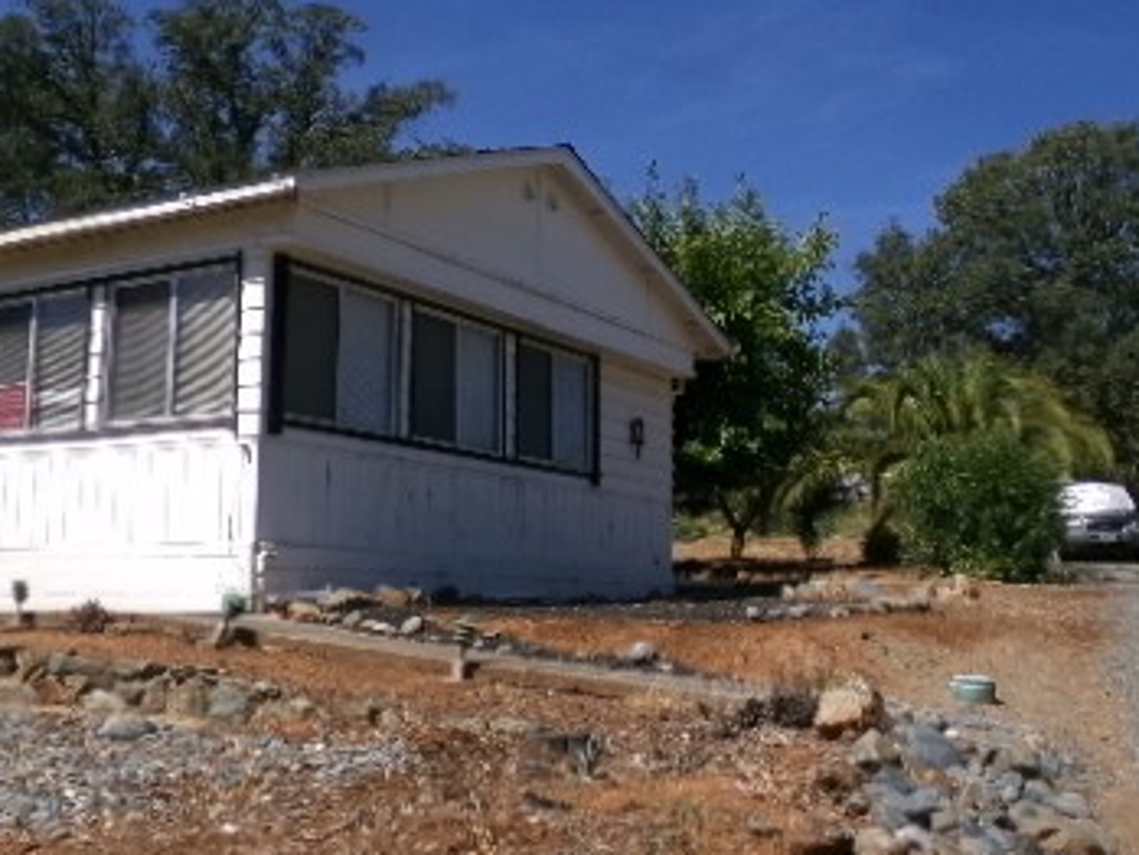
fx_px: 1448
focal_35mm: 44
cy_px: 382
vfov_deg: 32.9
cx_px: 578
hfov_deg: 42.9
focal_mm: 4.3
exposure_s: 1/1000
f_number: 3.7
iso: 100
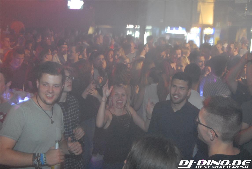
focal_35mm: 48
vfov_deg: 28.2
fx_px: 337
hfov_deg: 41.0
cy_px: 84
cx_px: 126
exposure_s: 1/2
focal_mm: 32
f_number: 5.6
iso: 1600
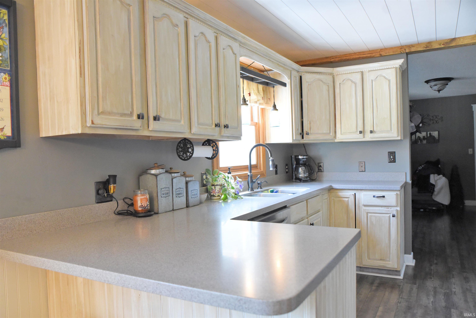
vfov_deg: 43.6
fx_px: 397
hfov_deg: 61.9
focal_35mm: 30
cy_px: 159
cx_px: 238
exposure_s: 1/200
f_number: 4
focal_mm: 30
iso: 4000
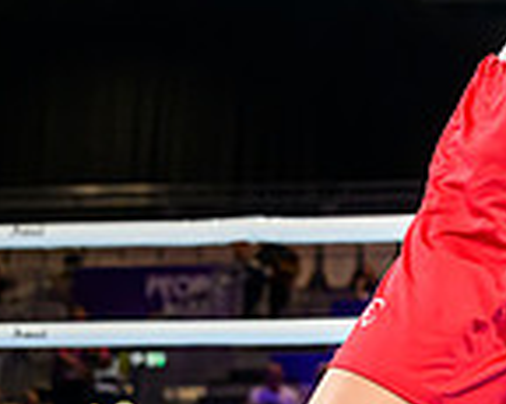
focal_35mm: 151
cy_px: -21
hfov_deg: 11.9
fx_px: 2260
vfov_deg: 10.1
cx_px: 884
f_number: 3.2
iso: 2500
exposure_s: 1/1600
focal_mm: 35
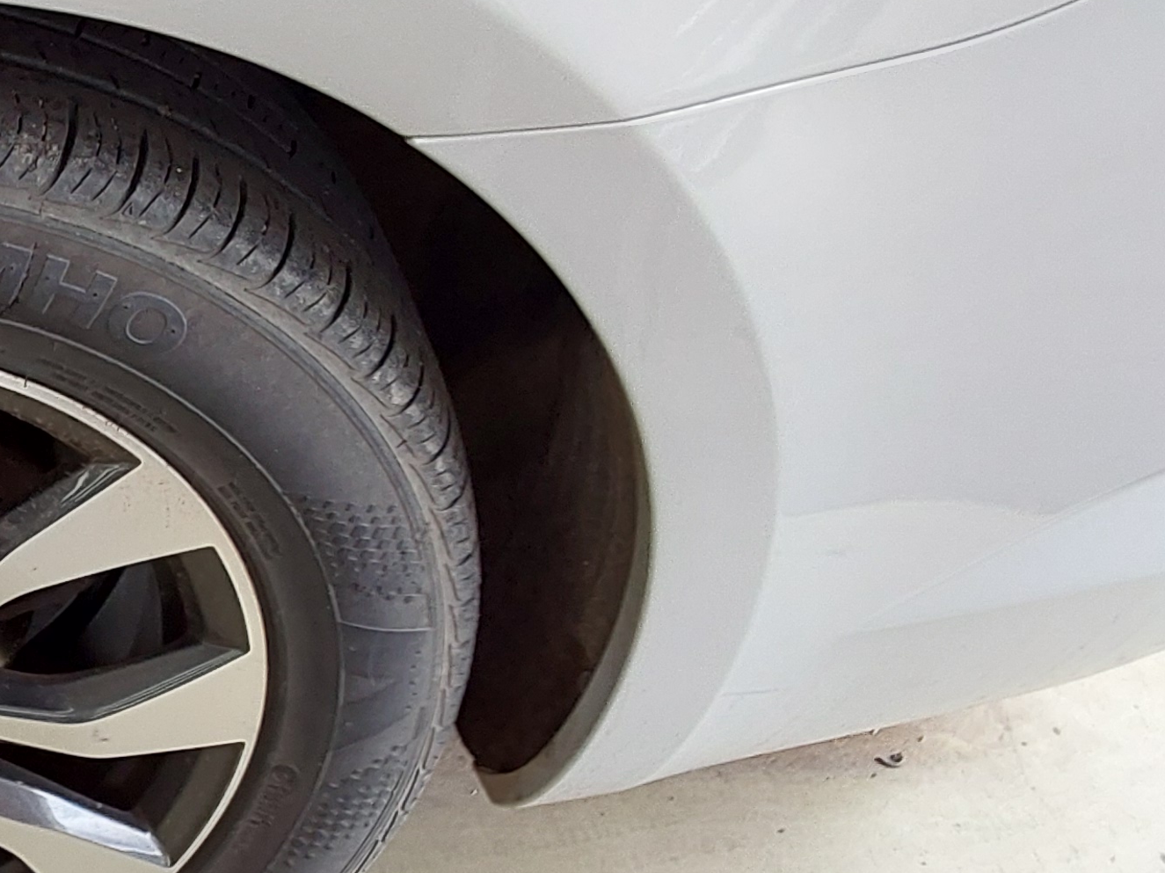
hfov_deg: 25.1
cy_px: 578
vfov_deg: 21.2
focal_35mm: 69
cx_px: -269
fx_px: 2322
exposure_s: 1/120
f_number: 1.9
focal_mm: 2.91
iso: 50
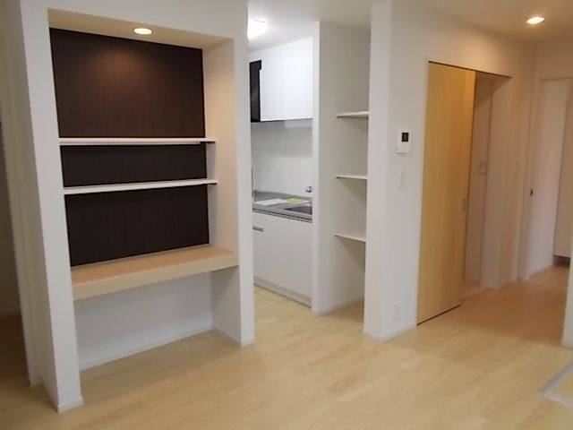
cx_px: 286
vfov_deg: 53.1
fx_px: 430
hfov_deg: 67.3
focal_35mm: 26
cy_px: 215
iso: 160
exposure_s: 1/25
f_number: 3.2
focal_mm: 4.6
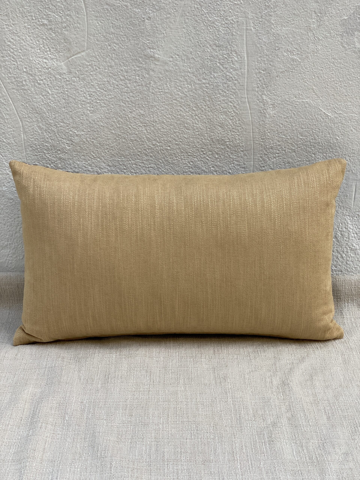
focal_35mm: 52
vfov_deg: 36.8
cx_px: 180
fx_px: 721
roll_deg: +0.1
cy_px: 240
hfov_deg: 28.0
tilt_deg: -22.4
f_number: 2
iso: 40
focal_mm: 6
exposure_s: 1/122
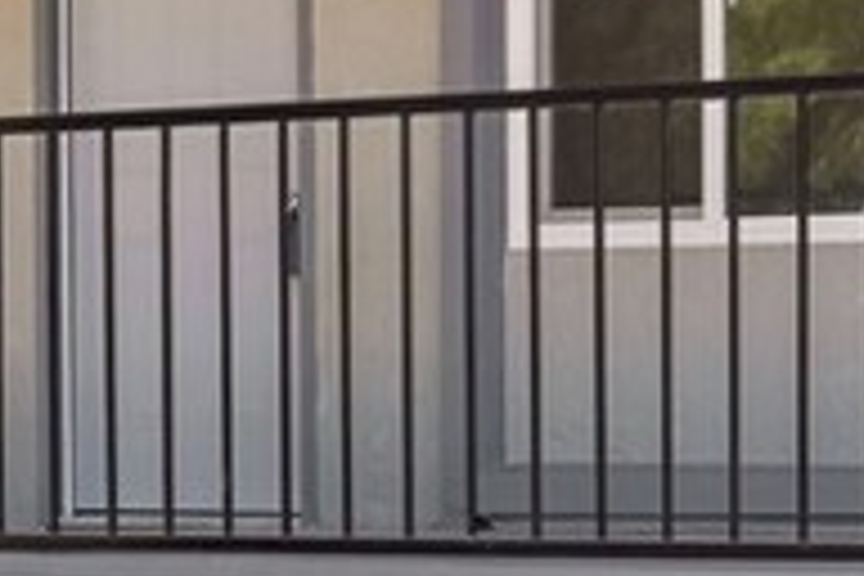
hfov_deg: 13.2
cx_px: 1179
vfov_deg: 9.2
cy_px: 250
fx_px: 3576
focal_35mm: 149
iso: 100
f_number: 8
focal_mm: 28
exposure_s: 1/125
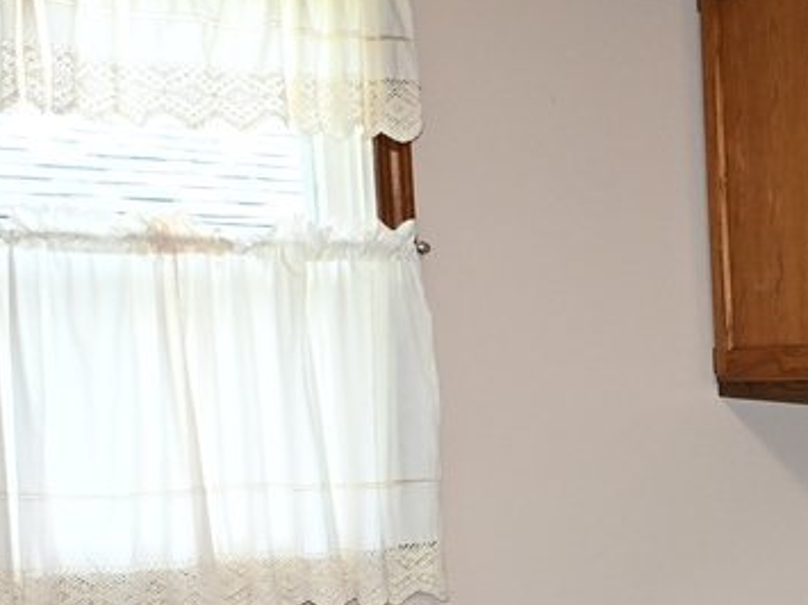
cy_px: 635
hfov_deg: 22.6
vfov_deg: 18.1
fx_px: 1843
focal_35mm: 79
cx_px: 990
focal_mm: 12
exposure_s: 1/60
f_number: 4
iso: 640
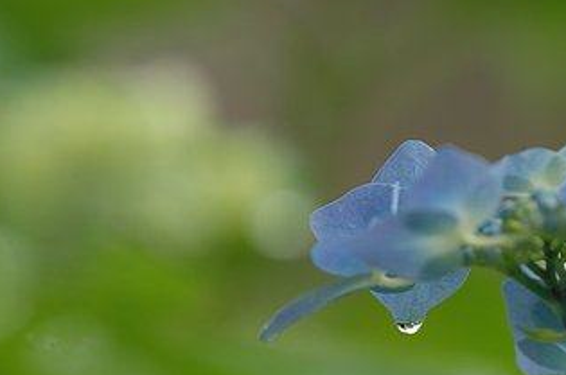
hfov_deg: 2.8
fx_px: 11491
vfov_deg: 1.9
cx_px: 385
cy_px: 287
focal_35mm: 732
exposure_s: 1/250
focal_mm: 300
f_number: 4
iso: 160
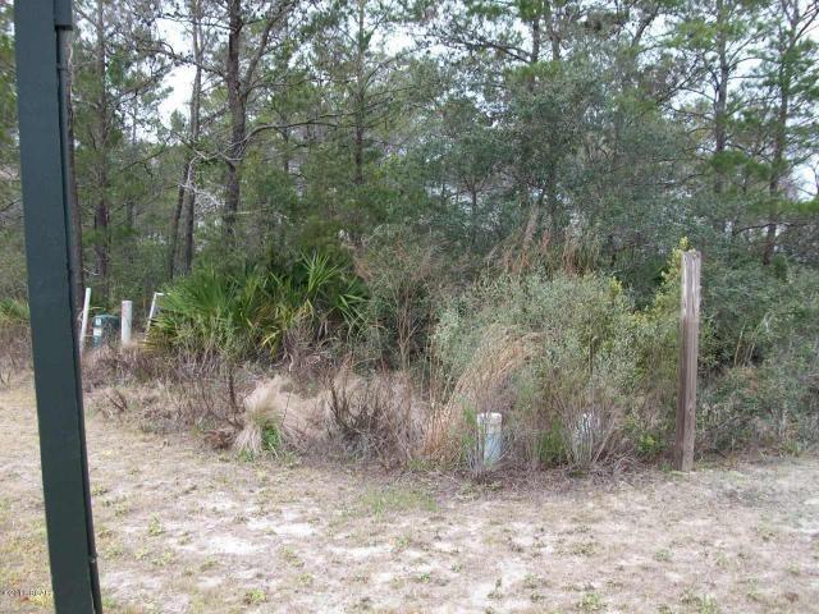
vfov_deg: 41.8
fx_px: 804
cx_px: 410
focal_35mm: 34
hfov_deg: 54.0
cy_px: 307
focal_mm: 5.7
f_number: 2.8
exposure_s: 1/283
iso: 64
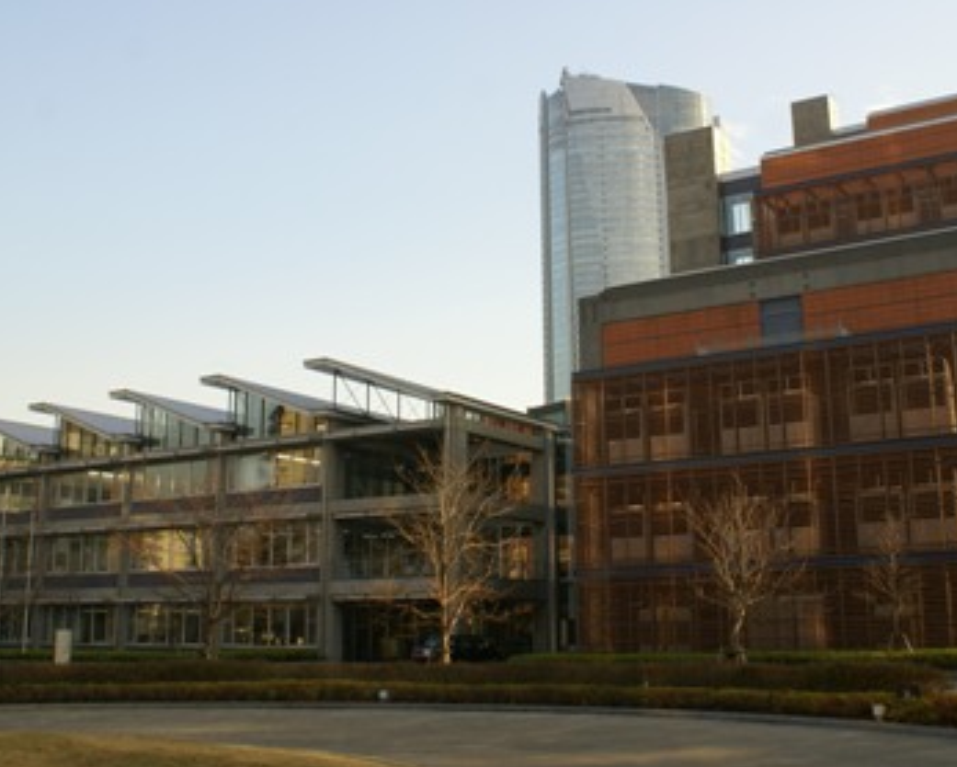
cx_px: 527
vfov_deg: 37.4
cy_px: 366
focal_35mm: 40
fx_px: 1134
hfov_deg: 45.7
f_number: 8
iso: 100
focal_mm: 22
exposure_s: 1/60
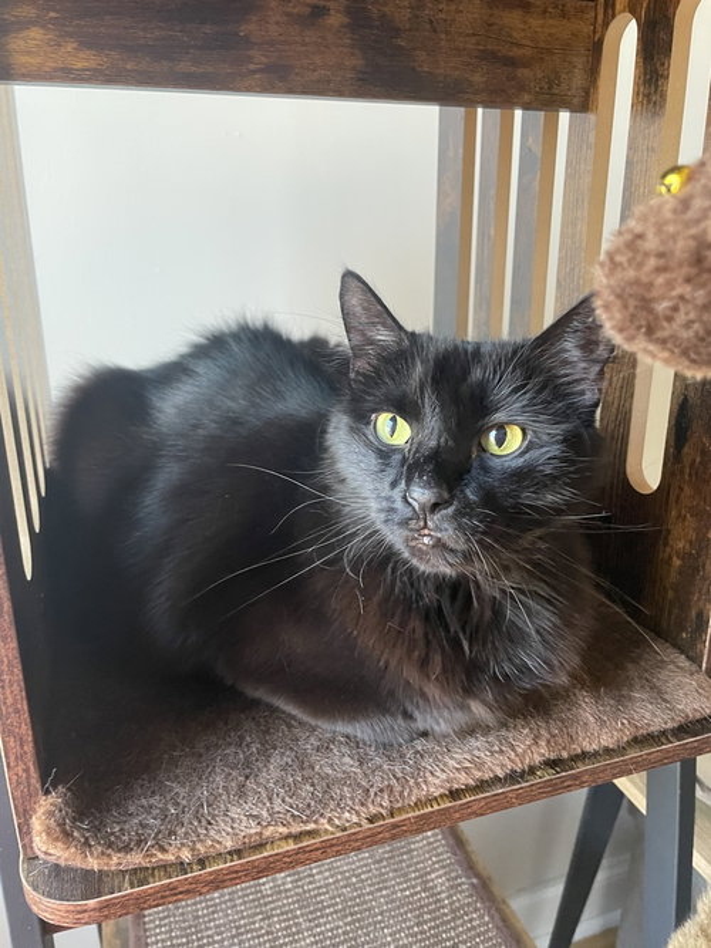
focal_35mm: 26
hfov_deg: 53.0
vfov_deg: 67.3
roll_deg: +0.7
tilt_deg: -17.1
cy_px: 474
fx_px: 712
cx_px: 356
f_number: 1.6
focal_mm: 4.2
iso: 400
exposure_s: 1/60
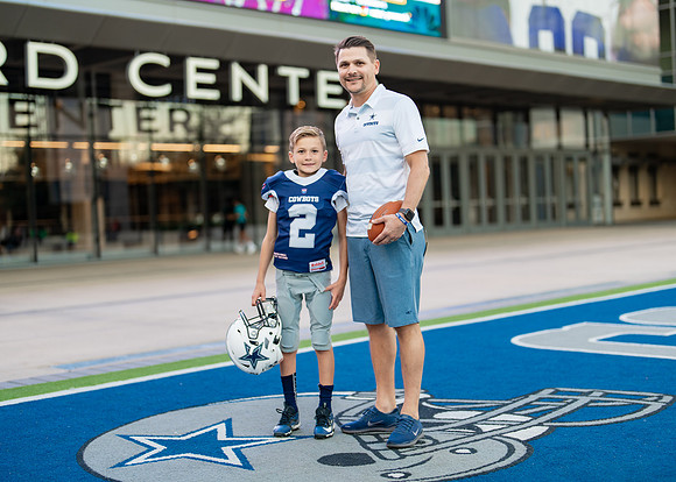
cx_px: 355
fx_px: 1078
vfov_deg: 25.2
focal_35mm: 56
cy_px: 240
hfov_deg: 34.8
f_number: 1.2
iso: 160
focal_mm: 50
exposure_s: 1/400
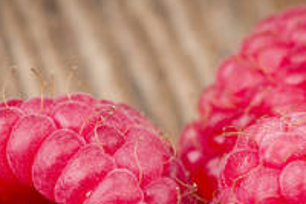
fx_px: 2862
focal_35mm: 337
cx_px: 177
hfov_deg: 6.1
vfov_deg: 4.1
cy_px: 211
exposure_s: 1/180
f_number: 10
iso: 100
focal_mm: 100
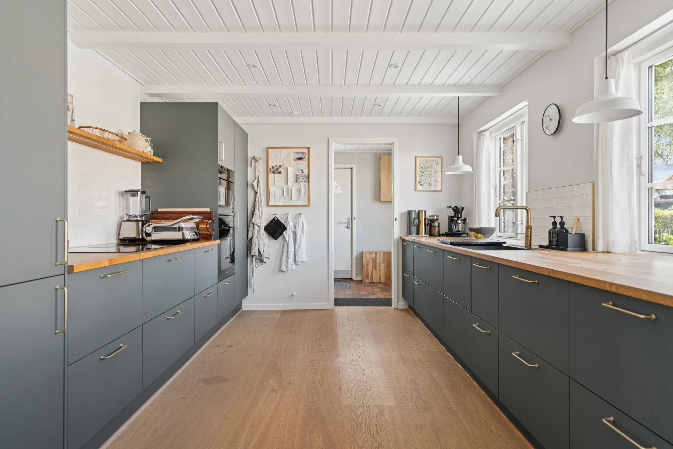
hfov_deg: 84.0
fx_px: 374
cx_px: 336
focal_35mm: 20
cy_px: 224
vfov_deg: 61.9
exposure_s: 1/80
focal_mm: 20
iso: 400
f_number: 5.6
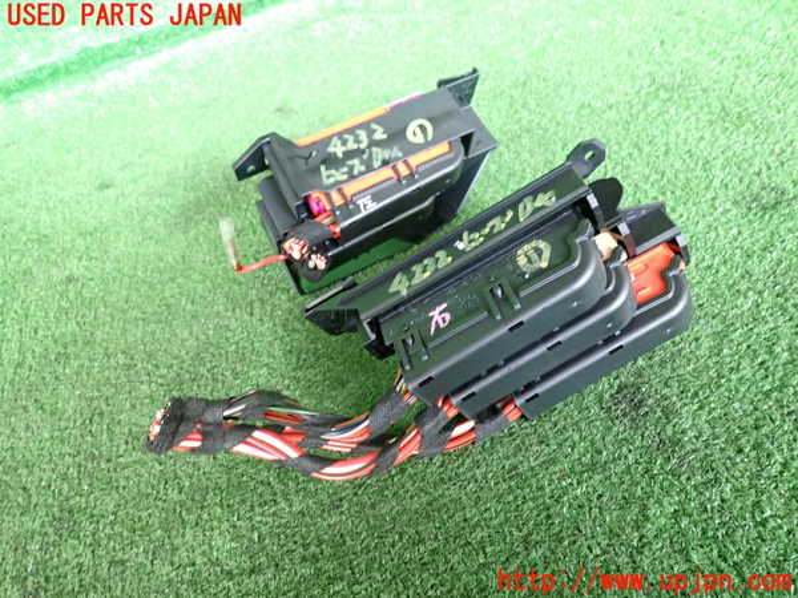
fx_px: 576
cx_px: 399
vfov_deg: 54.9
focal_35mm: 25
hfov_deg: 69.4
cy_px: 299
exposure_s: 1/30
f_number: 2
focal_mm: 4.5
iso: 320
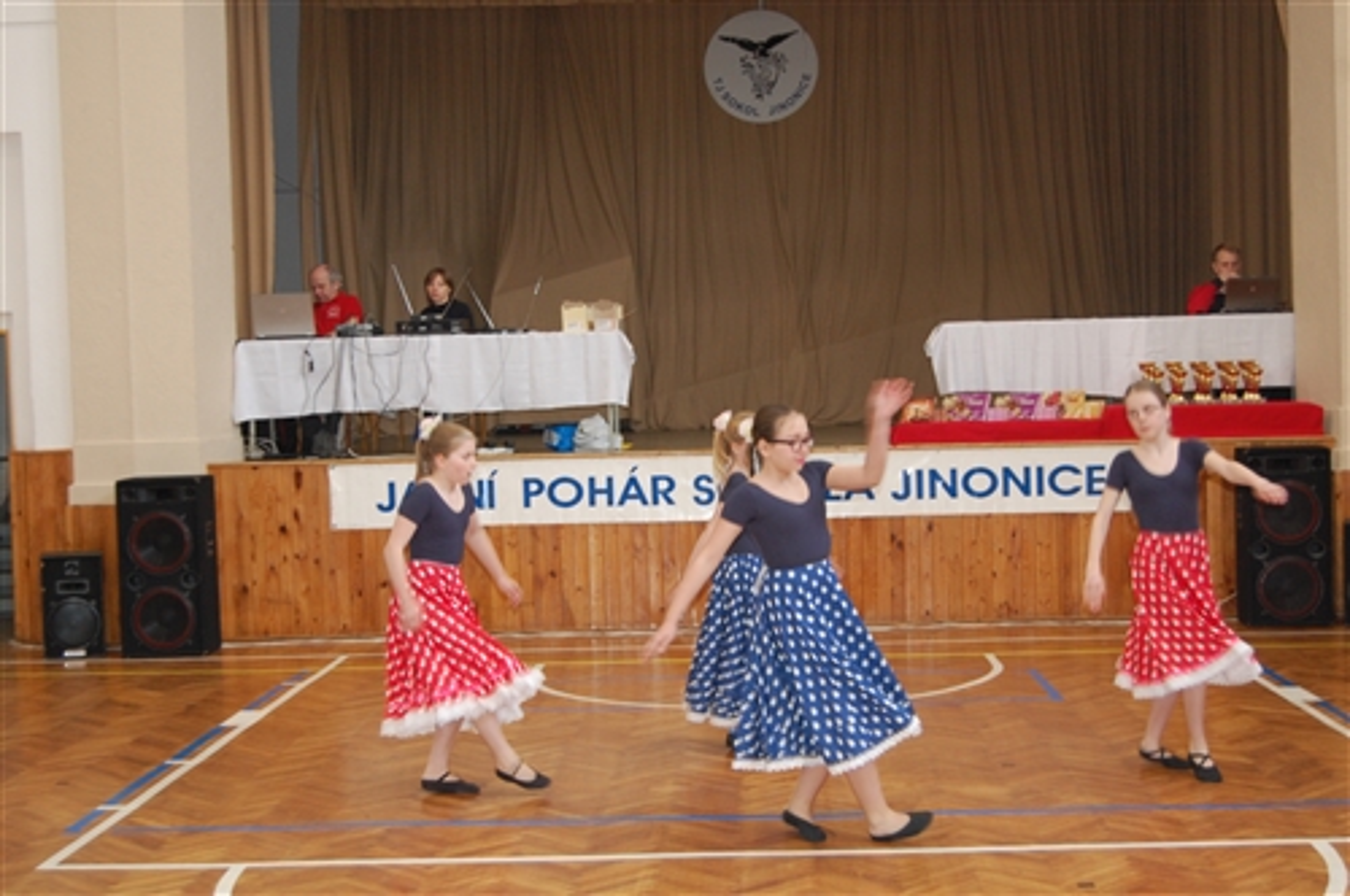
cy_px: 448
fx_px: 1966
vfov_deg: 25.7
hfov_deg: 37.9
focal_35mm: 52
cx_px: 675
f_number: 4.8
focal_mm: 35
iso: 800
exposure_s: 1/60
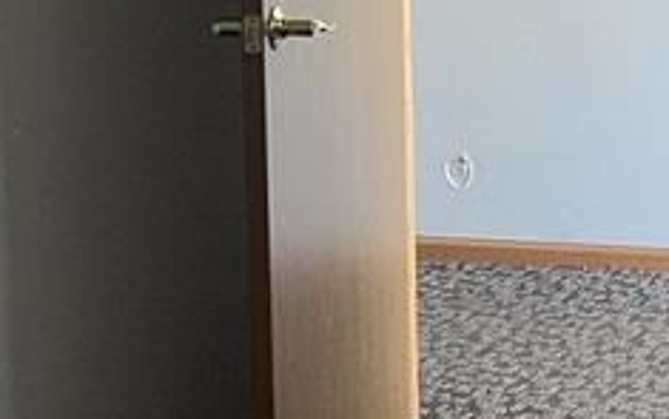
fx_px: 2736
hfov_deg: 13.4
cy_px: -185
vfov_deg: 8.6
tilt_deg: -6.0
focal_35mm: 150
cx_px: 902
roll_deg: +1.1
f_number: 1.5
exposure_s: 1/10
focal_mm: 5.7
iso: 50
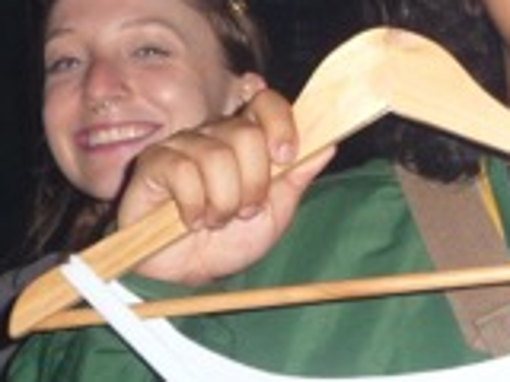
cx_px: 491
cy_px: 277
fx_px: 1547
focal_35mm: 105
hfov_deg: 18.3
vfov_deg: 14.1
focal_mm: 4.7
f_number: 3.3
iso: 125
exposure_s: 1/30
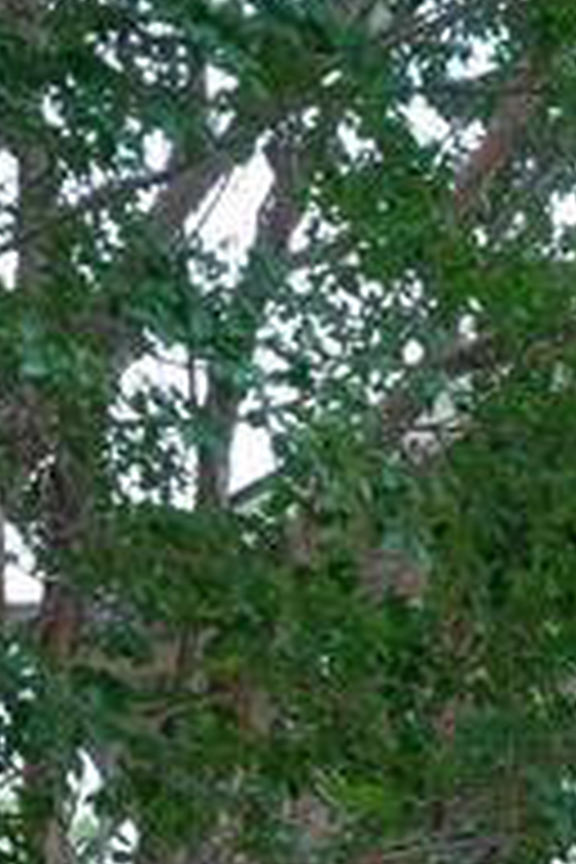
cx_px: 1030
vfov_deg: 12.9
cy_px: 1701
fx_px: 3360
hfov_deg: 9.3
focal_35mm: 140
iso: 100
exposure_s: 1/125
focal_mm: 23
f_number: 2.8
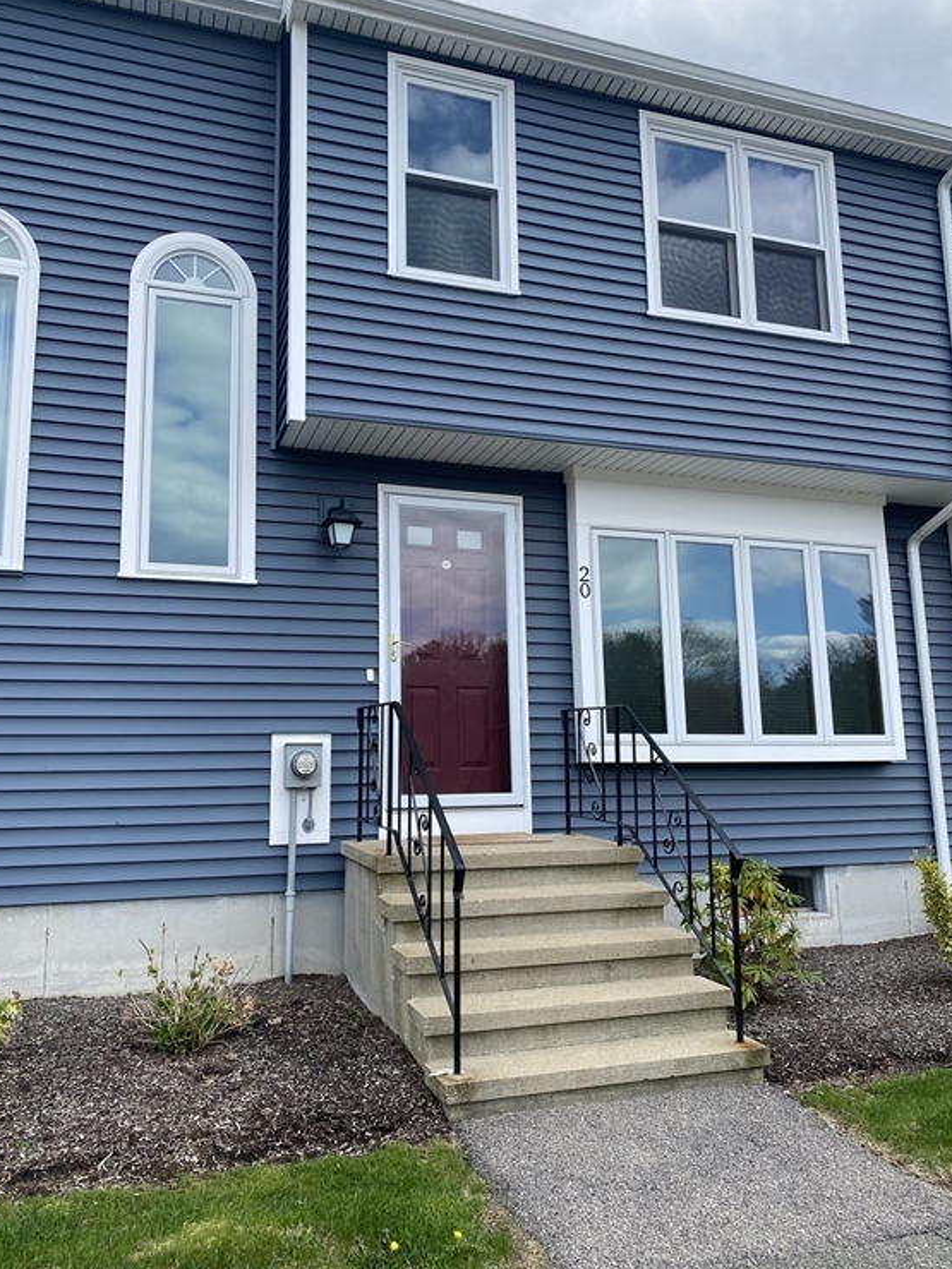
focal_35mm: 27
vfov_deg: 65.3
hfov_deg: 51.4
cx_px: 470
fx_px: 990
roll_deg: +0.5
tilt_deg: +9.7
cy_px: 624
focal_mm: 4.25
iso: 32
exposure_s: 1/1035
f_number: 1.8
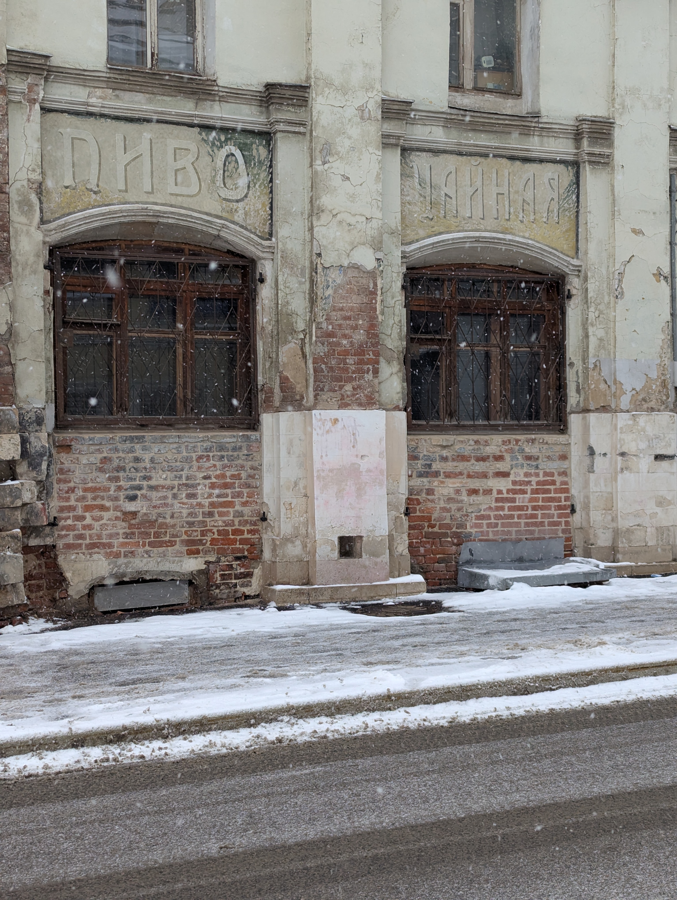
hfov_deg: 30.3
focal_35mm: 48
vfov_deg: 39.6
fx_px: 1249
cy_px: 450
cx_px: 338
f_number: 1.85
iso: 56
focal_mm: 6.81
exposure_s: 1/223
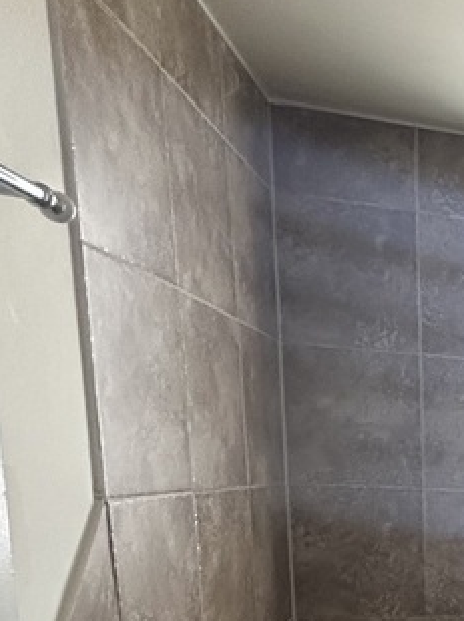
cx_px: 809
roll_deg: -4.7
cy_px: 639
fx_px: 878
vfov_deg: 34.9
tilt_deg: -9.0
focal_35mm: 49
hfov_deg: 21.2
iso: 200
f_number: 2.2
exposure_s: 1/99
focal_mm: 2.22
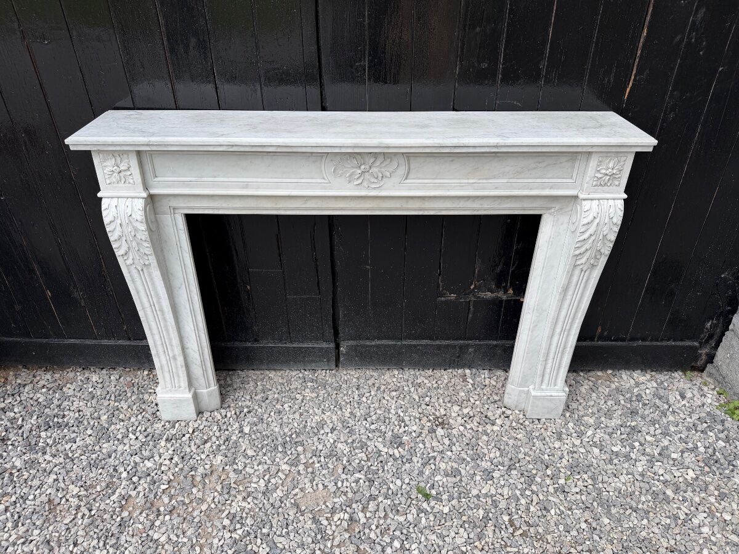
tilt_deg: -34.2
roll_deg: -0.6
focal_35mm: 24
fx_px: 512
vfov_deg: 56.8
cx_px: 370
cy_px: 277
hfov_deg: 71.6
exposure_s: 1/1005
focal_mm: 6.76
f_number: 1.78
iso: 80
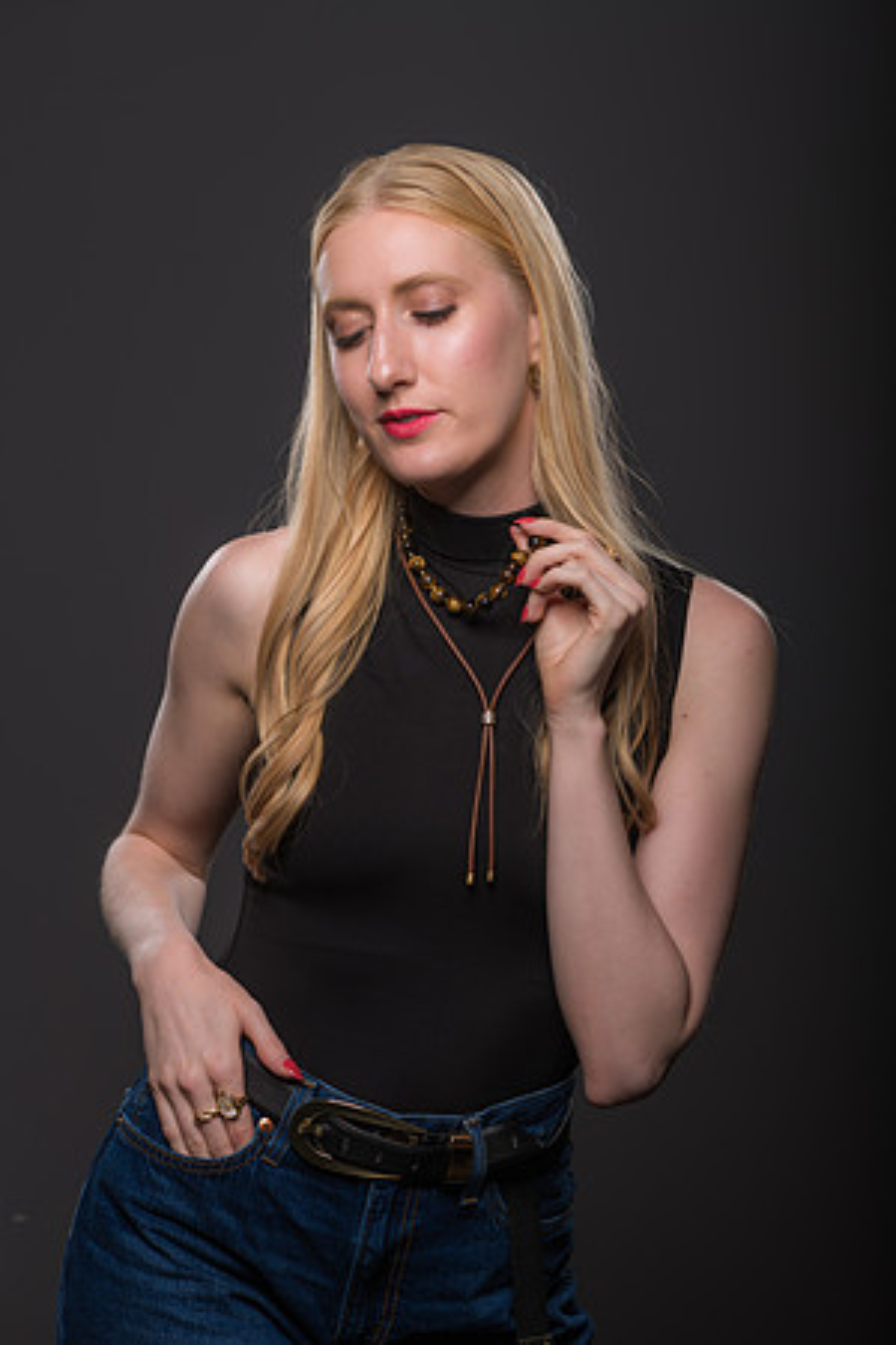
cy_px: 672
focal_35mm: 105
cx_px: 448
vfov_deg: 19.5
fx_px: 3920
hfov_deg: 13.0
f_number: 9
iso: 64
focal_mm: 105
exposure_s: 1/250
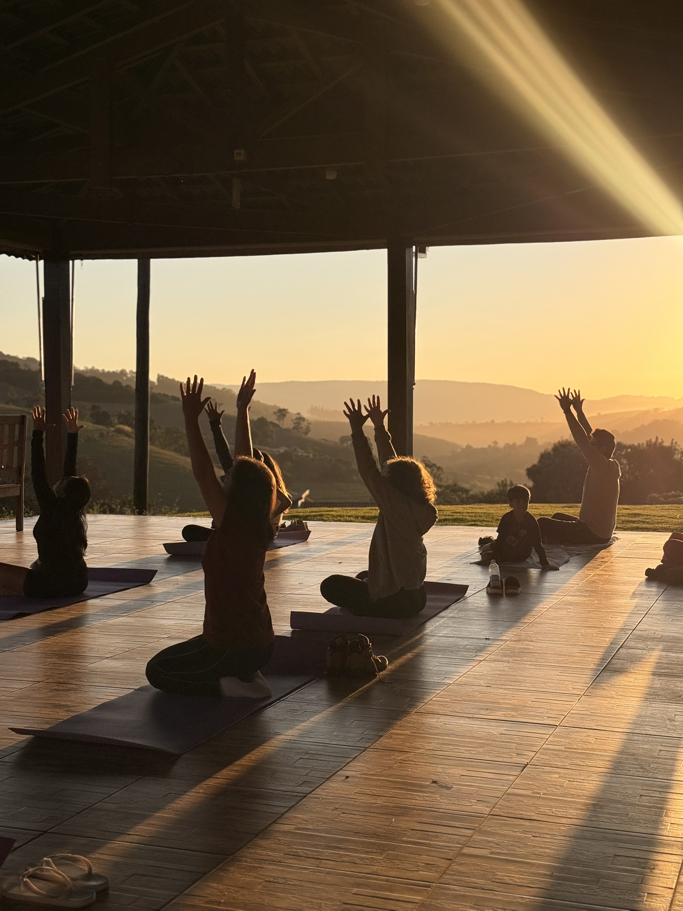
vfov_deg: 39.7
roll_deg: -0.1
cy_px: 456
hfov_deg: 30.3
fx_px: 1263
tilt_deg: -1.7
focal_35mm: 48
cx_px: 342
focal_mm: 6.76
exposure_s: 1/4098
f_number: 1.78
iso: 64
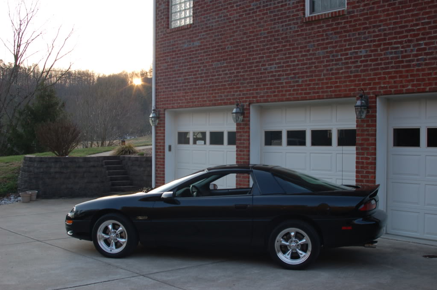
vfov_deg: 31.8
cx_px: 218
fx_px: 509
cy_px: 145
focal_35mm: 42
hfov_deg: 46.4
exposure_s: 1/30
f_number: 8
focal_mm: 28
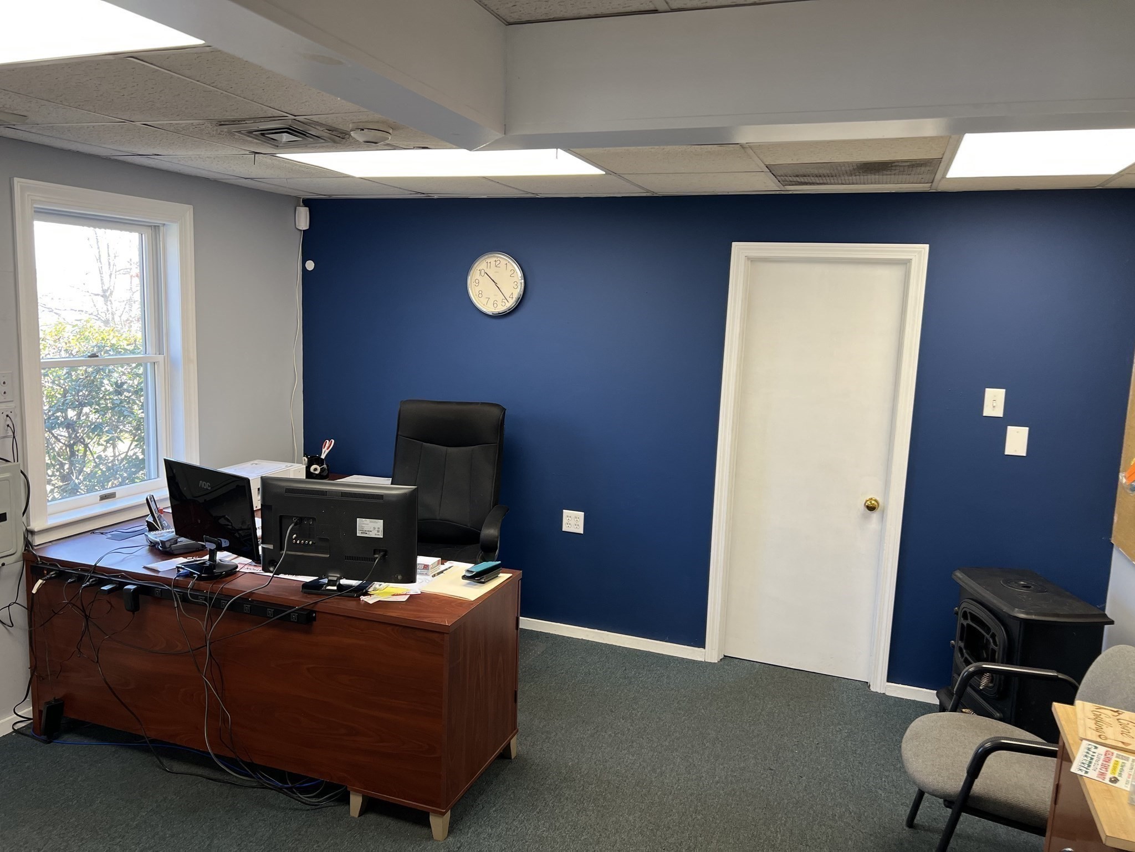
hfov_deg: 67.3
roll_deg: -1.7
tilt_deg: -8.3
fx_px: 852
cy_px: 426
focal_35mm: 26
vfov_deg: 53.1
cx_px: 568
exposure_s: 1/60
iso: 64
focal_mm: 5.7
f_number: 1.5
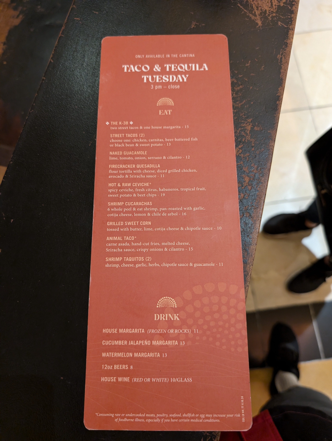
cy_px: 220
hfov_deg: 56.9
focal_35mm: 24
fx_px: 306
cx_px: 166
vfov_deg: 71.5
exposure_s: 1/60
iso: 915
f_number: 1.68
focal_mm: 6.9
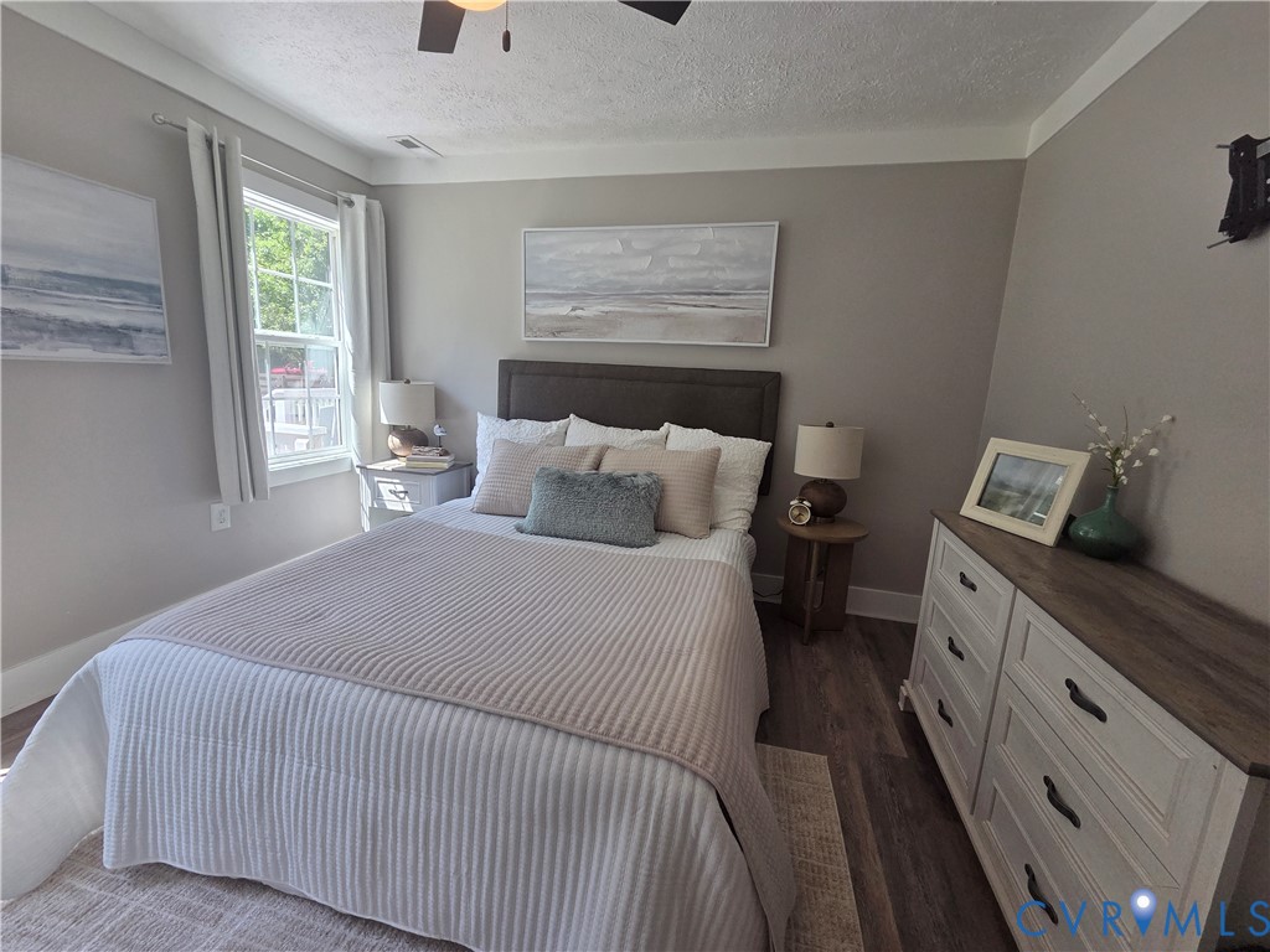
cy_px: 476
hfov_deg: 106.2
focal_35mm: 13
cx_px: 635
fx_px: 477
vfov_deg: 89.9
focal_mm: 2.2
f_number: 2.2
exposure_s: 1/359
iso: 200
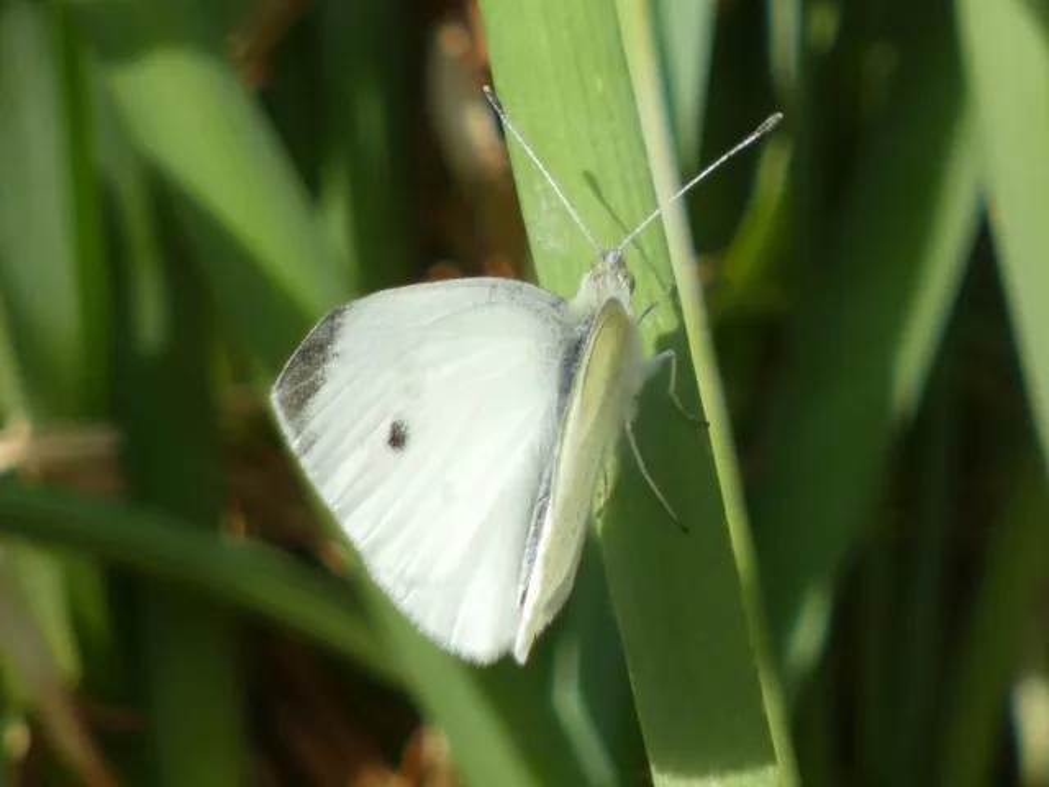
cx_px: 524
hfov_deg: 1.7
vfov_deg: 1.2
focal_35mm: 1200
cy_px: 394
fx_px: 36365
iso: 80
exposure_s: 1/160
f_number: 5.9
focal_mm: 215
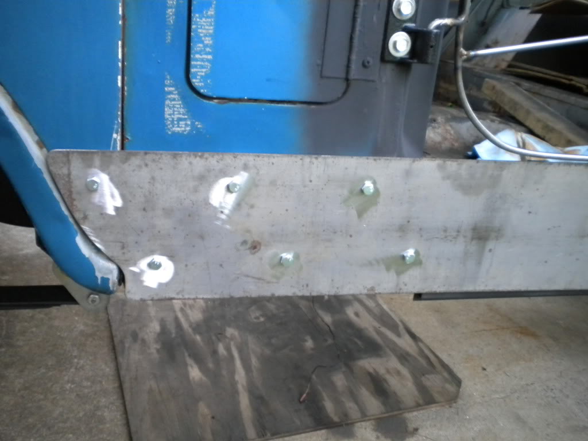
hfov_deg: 52.6
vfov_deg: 40.7
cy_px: 220
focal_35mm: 35
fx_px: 595
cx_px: 294
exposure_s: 1/39
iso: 400
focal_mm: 6.3
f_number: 3.1
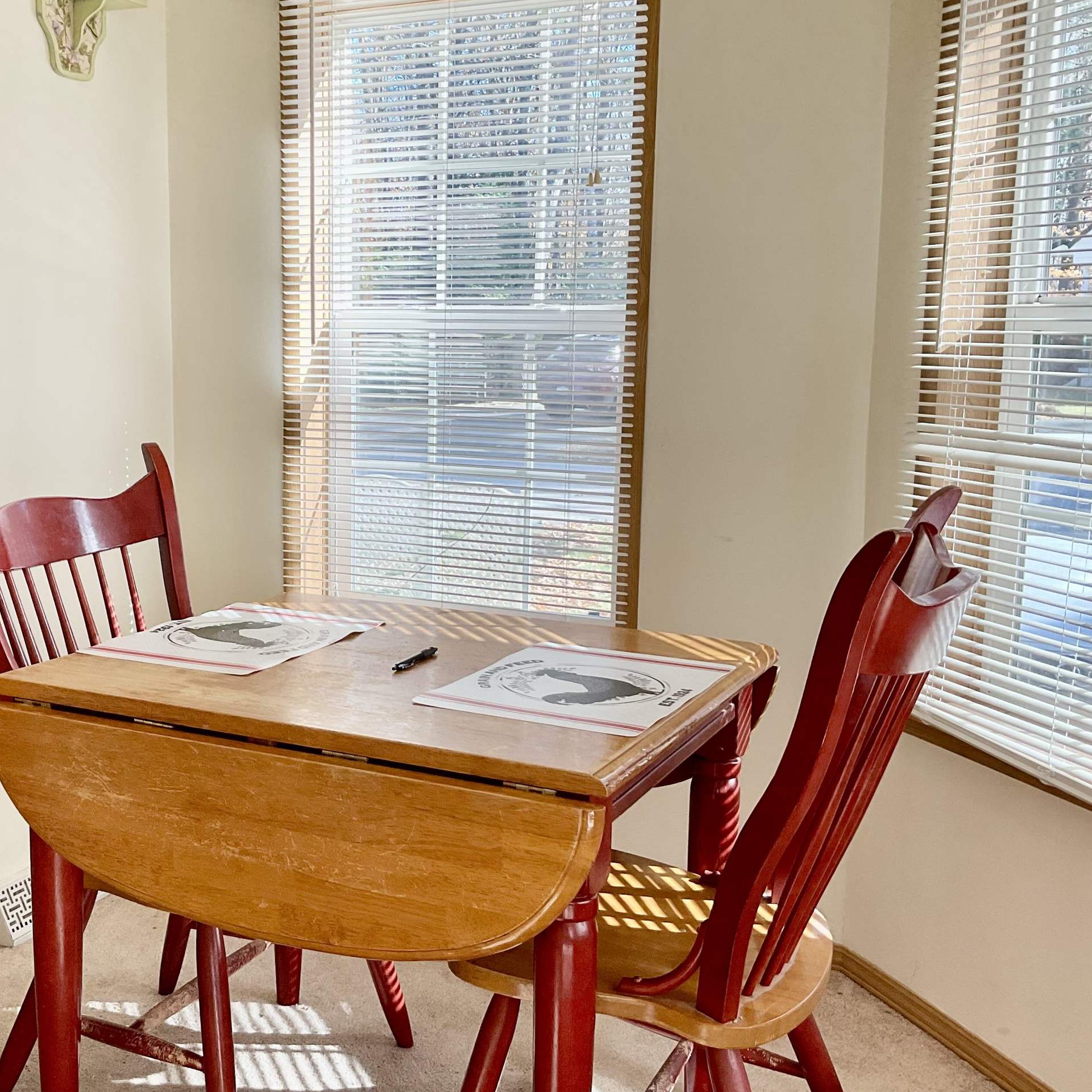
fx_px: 1463
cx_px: 377
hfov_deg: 40.5
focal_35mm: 41
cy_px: 541
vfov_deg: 40.9
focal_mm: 3
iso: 32
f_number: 1.8
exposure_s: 1/120
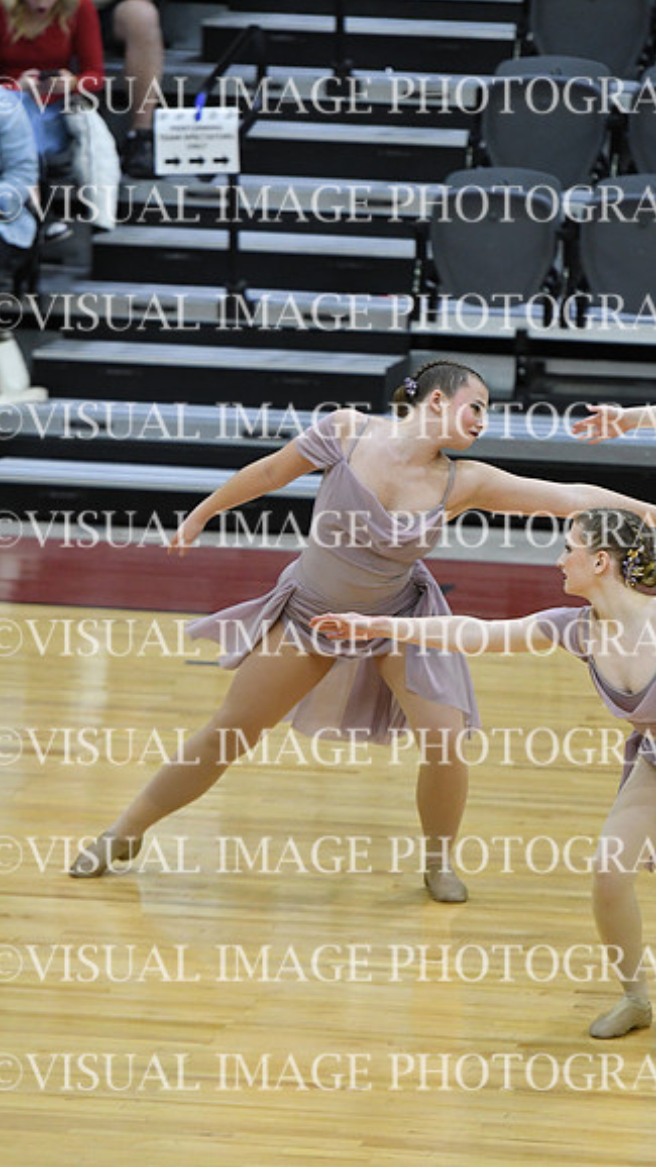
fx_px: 8785
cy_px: 584
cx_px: 374
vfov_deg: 7.6
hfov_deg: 4.3
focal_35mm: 284
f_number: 3.5
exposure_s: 1/400
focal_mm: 180
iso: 4000
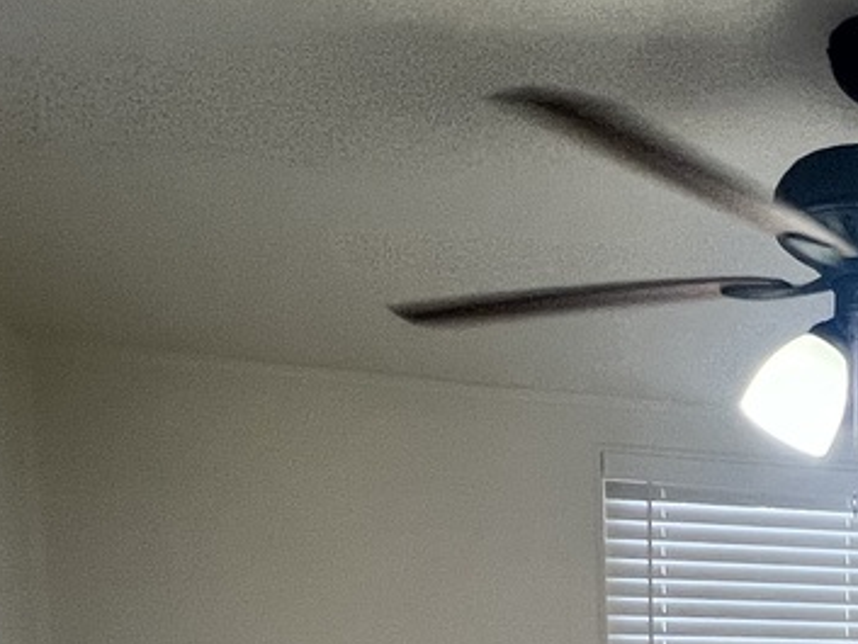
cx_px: 1033
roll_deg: -2.2
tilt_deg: -8.7
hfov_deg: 30.6
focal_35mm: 53
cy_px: 957
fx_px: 1314
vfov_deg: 22.7
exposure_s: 1/120
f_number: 1.8
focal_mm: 1.57
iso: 125
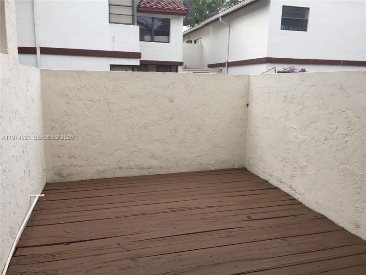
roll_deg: -1.9
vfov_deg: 48.2
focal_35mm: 29
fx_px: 307
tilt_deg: -10.8
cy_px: 138
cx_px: 183
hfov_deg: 61.7
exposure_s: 1/520
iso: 32
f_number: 2.2
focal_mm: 4.15
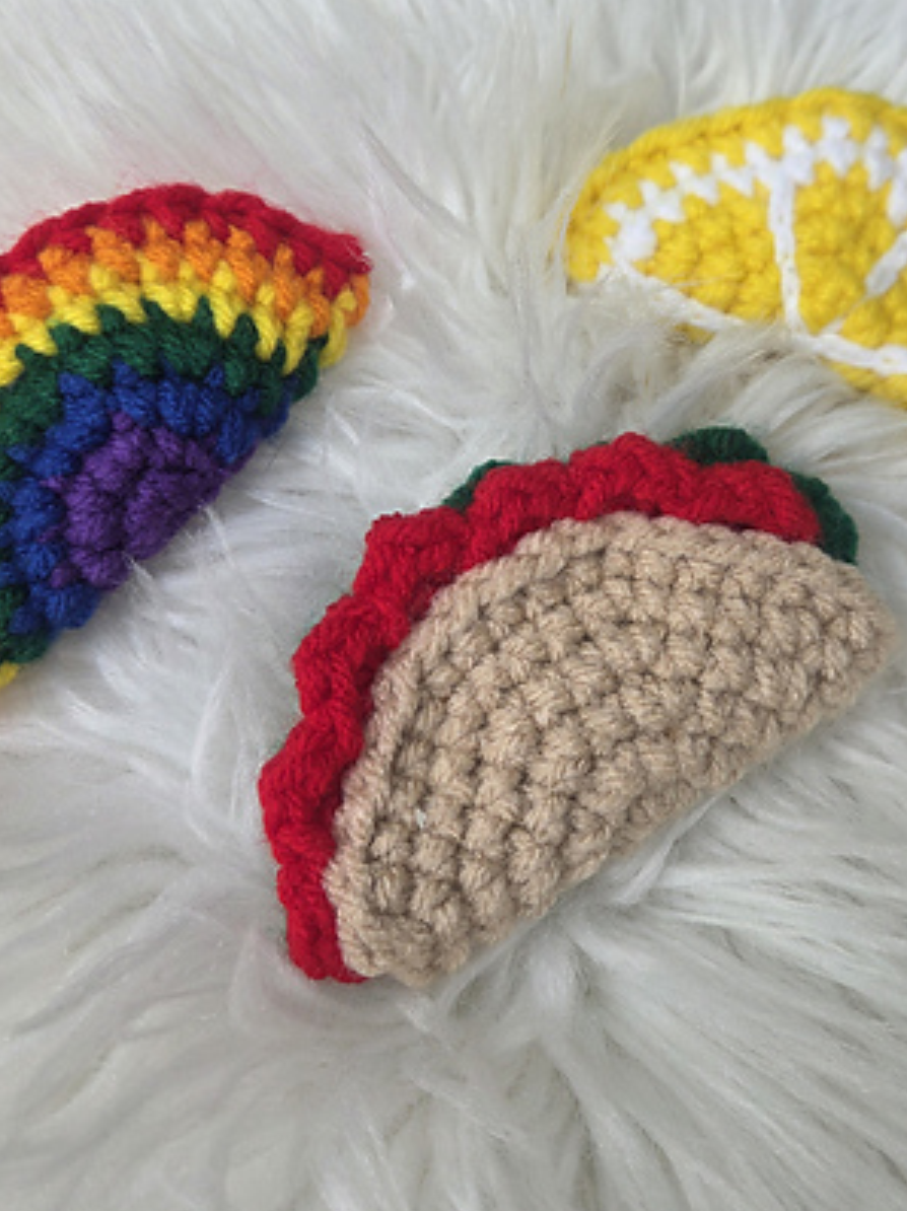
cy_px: 502
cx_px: 552
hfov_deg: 38.4
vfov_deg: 49.9
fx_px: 1294
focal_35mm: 37
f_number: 1.8
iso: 40
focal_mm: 5.4
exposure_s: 1/180
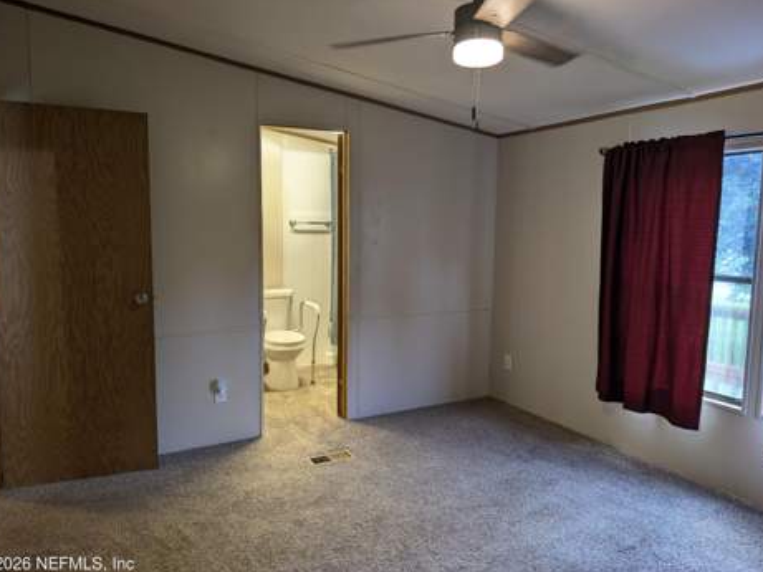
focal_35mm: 25
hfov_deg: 69.4
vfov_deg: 54.9
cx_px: 377
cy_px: 291
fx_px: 551
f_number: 1.68
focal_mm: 6.9
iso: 223
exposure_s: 1/120
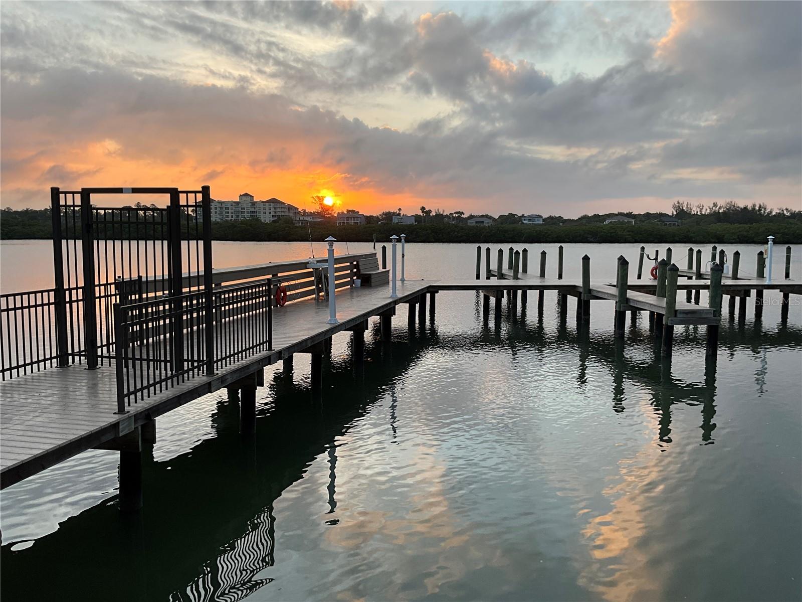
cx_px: 401
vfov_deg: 48.2
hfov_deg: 61.7
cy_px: 301
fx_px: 672
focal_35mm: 29
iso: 25
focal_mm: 3
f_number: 1.8
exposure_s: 1/365
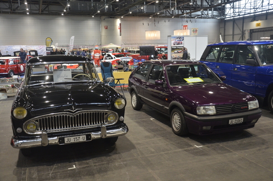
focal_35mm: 36
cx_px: 136
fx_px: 273
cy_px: 90
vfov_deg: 36.8
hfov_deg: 53.2
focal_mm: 24
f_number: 3.8
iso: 1100
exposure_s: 1/30
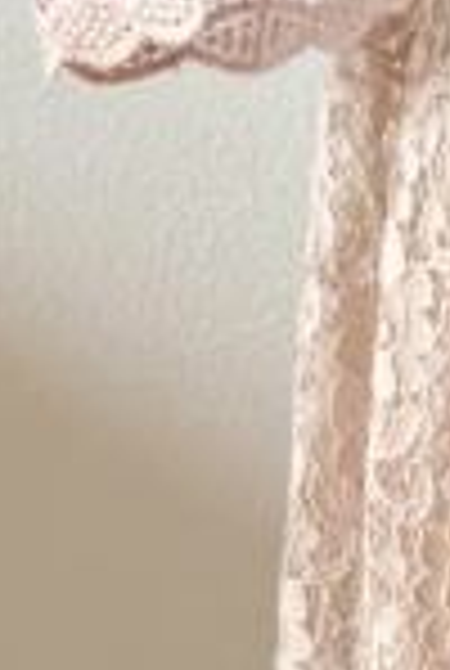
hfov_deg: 4.1
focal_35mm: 327
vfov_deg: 6.0
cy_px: -994
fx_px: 6103
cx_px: 1220
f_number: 4.5
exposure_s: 1/117
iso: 400
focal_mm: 7.1
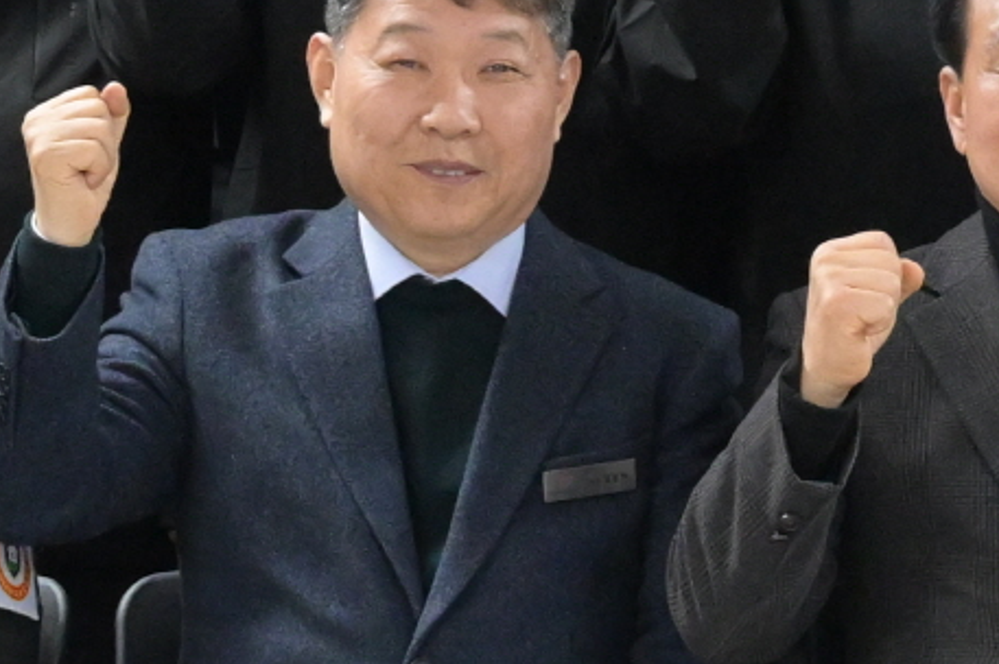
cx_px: 1565
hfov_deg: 8.0
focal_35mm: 253
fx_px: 7015
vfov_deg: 5.4
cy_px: -152
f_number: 4
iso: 4000
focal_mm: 33
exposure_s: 1/200
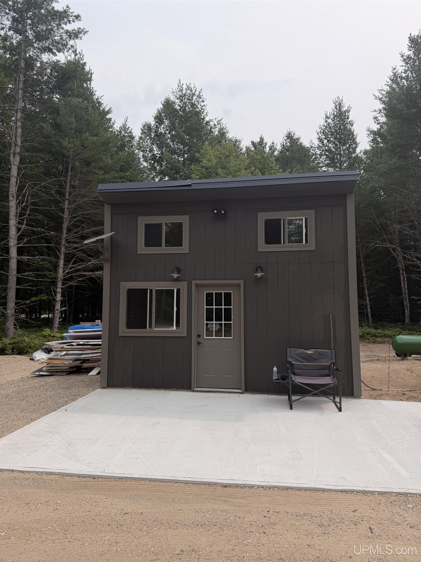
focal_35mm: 24
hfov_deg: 56.8
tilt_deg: +5.1
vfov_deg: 71.6
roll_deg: -0.8
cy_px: 281
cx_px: 210
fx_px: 389
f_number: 1.78
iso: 80
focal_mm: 6.76
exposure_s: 1/5319
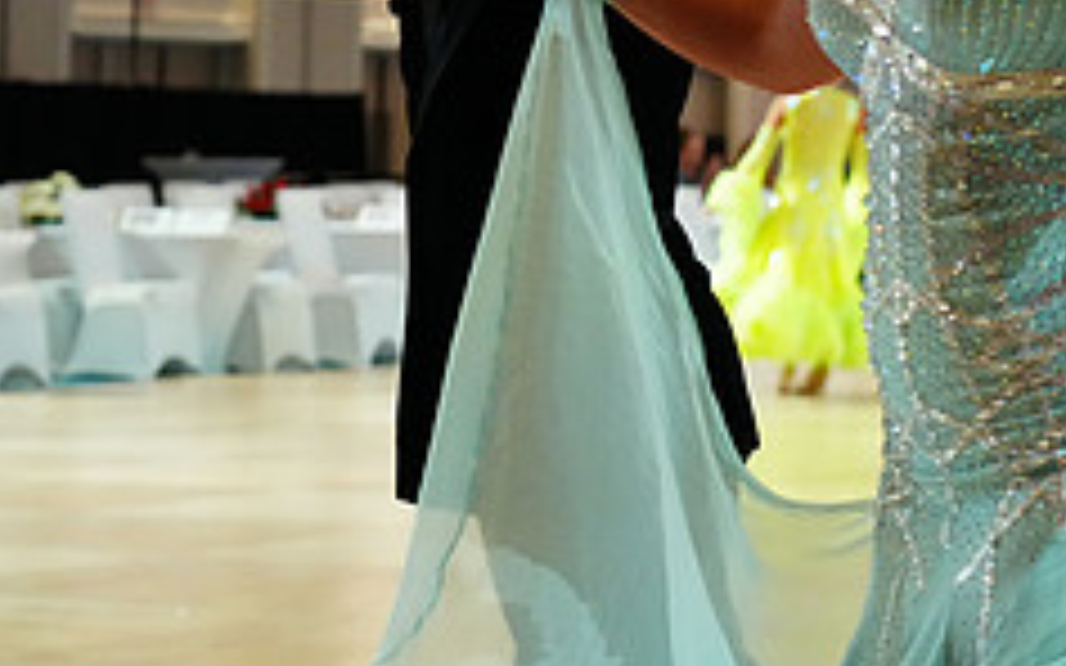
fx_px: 4560
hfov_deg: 13.2
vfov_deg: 8.2
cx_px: 972
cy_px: -182
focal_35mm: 157
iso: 5000
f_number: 4
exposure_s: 1/500
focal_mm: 63
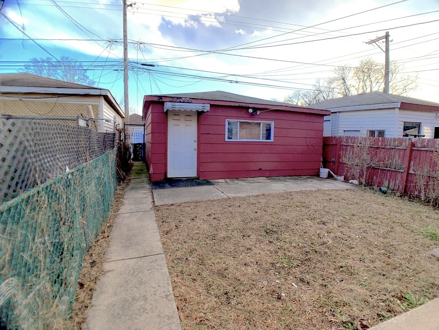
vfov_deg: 53.1
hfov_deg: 67.3
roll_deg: -0.2
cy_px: 165
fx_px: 330
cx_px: 220
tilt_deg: -5.9
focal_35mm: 26
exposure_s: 1/808
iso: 25
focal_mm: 4.25
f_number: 1.8
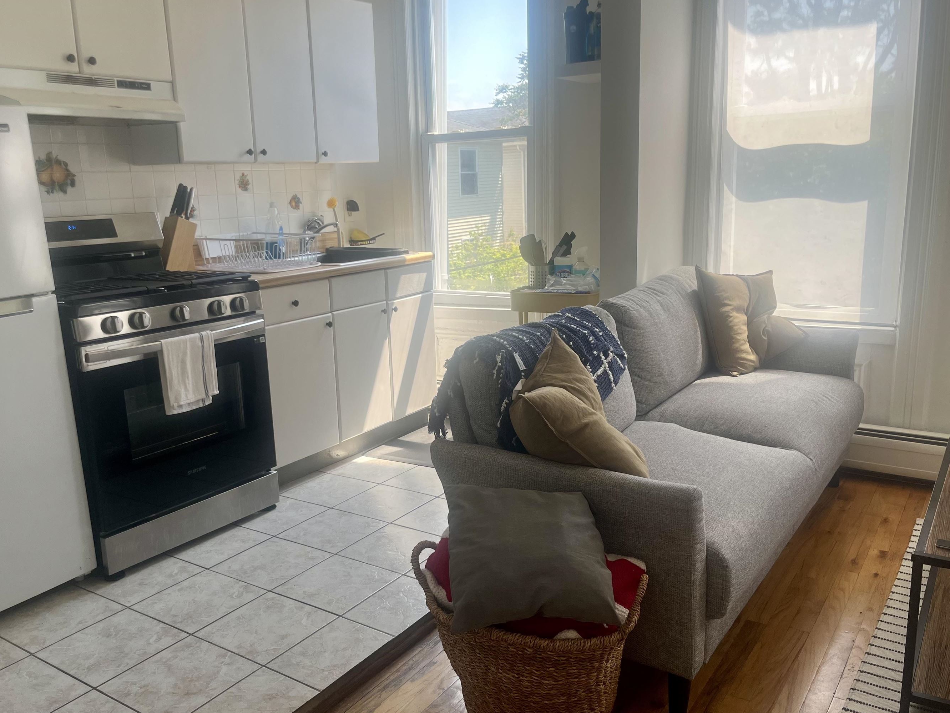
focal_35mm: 30
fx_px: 823
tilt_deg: -12.4
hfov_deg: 60.0
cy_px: 374
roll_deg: +1.6
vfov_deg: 46.8
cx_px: 467
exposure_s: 1/384
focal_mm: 5.1
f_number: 1.6
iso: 50
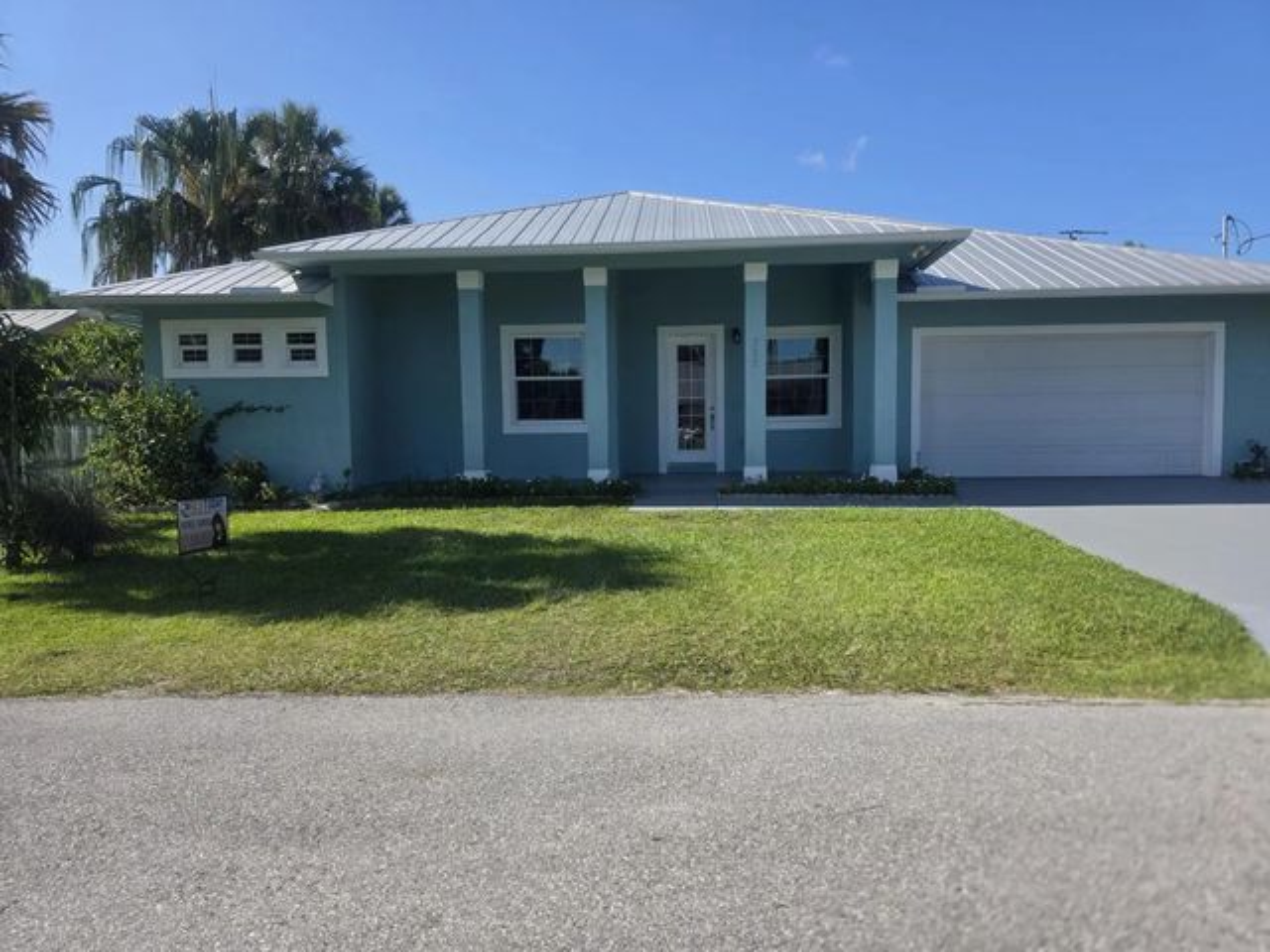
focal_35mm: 23
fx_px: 844
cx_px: 635
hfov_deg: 73.9
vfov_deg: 58.9
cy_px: 476
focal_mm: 6.3
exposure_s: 1/4539
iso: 80
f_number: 1.7
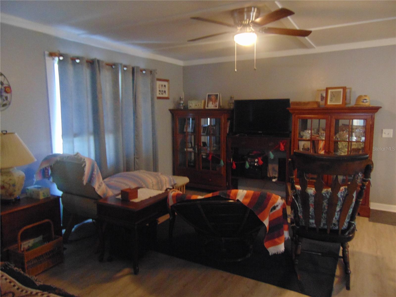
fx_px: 286
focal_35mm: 25
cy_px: 148
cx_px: 198
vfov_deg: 54.9
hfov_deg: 69.4
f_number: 3
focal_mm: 4.5
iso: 400
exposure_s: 1/10
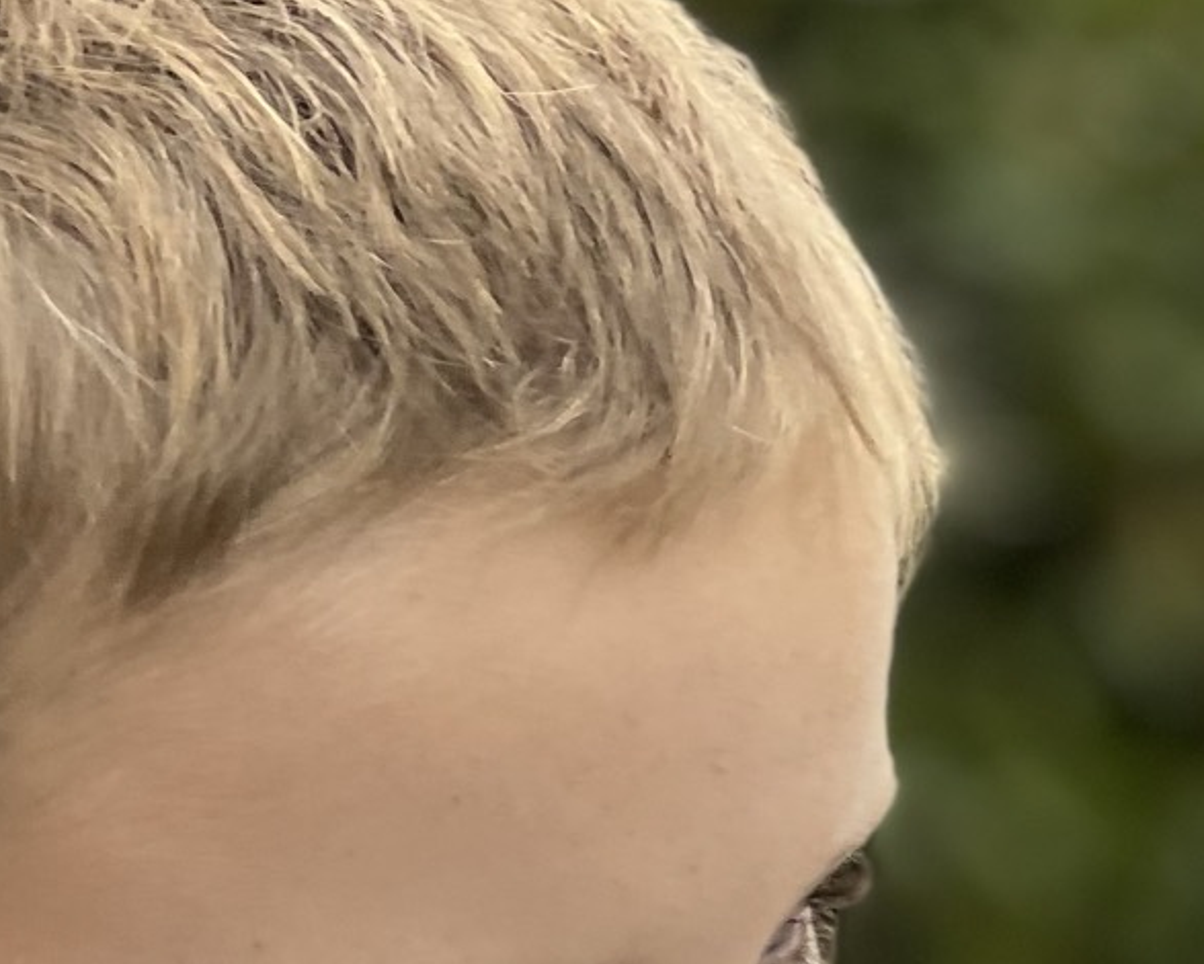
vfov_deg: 6.0
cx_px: 480
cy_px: 1194
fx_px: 9125
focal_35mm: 256
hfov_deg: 7.5
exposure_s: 1/121
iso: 50
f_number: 2.8
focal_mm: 9
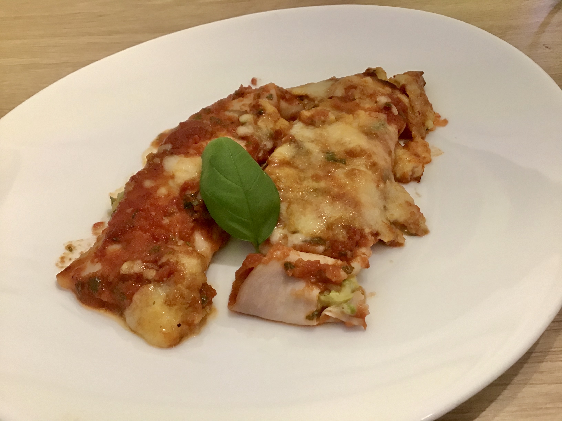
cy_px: 210
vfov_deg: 45.4
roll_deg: +1.0
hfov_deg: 58.4
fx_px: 503
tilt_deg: -44.9
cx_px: 281
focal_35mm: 31
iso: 125
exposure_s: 1/33
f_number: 2.4
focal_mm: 3.3
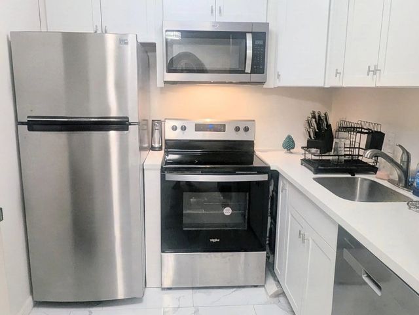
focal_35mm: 16
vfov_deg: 78.1
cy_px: 158
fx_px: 194
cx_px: 210
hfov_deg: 94.5
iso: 68
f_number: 2.2
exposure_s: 1/40
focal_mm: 2.35
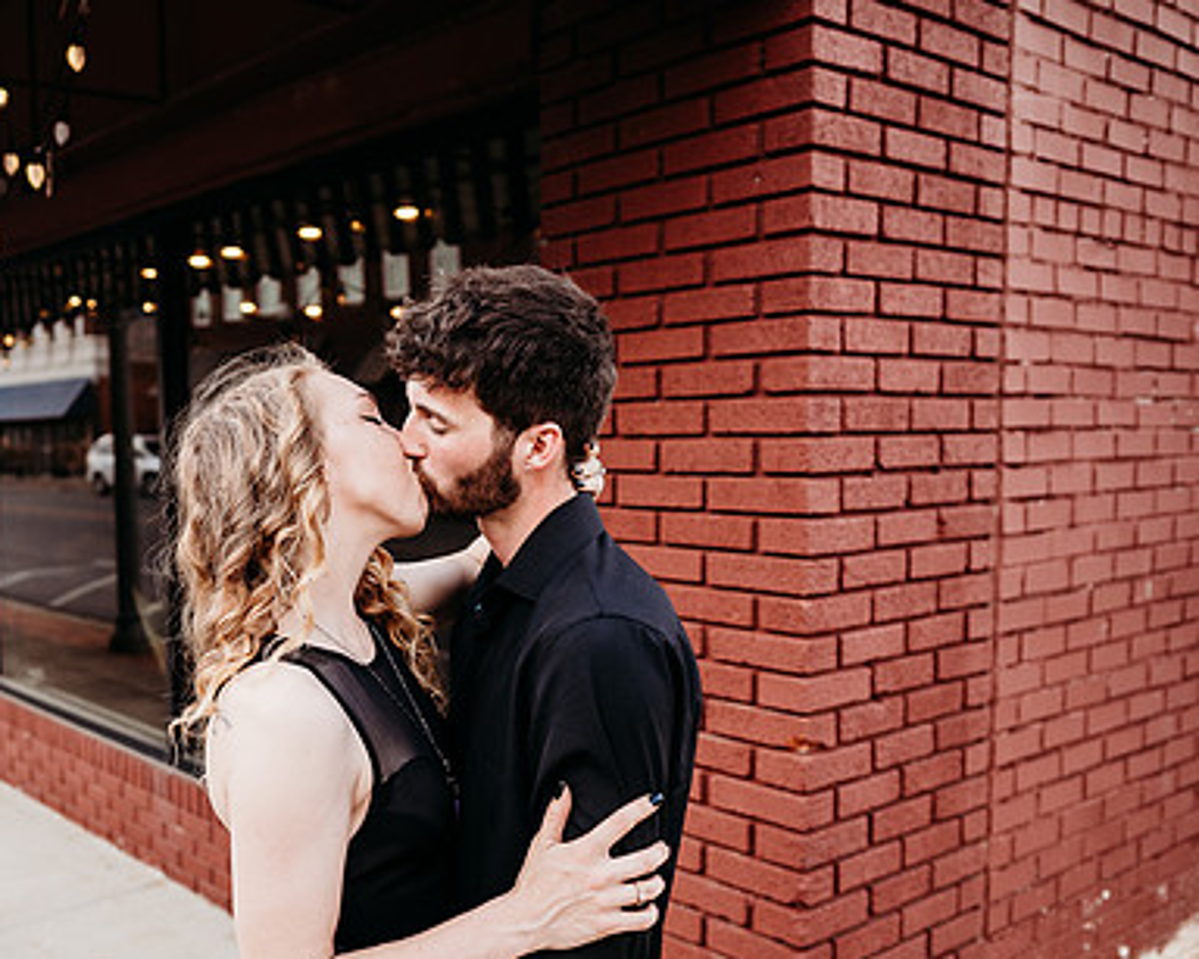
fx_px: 1206
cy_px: 529
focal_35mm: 34
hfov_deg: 51.6
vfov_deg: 43.3
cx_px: 372
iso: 250
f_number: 2.8
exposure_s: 1/640
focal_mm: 24
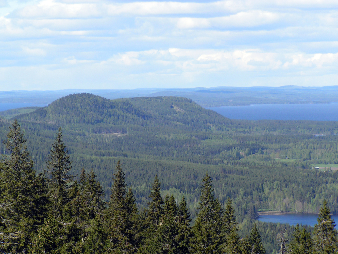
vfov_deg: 7.5
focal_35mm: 197
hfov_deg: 10.0
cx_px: 169
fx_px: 1924
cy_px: 127
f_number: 5.6
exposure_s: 1/320
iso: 50
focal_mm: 30.1
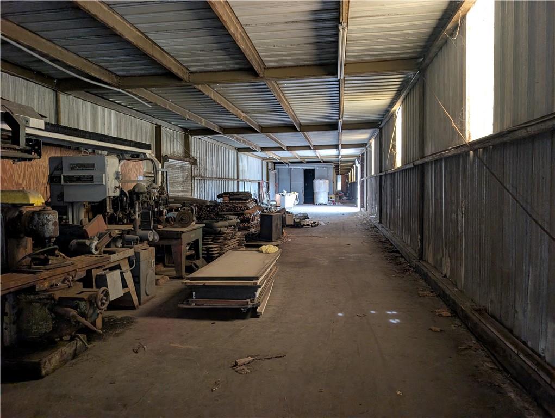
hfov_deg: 71.5
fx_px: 385
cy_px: 209
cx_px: 278
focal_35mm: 24
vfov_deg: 56.9
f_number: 1.68
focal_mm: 6.9
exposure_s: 1/32.2
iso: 143
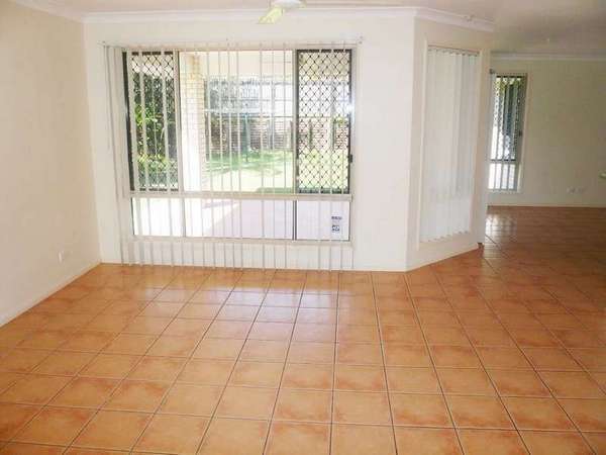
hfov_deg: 63.4
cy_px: 228
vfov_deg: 49.7
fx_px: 490
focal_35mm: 28
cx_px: 303
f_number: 2.8
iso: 100
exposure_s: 1/125
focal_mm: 4.6
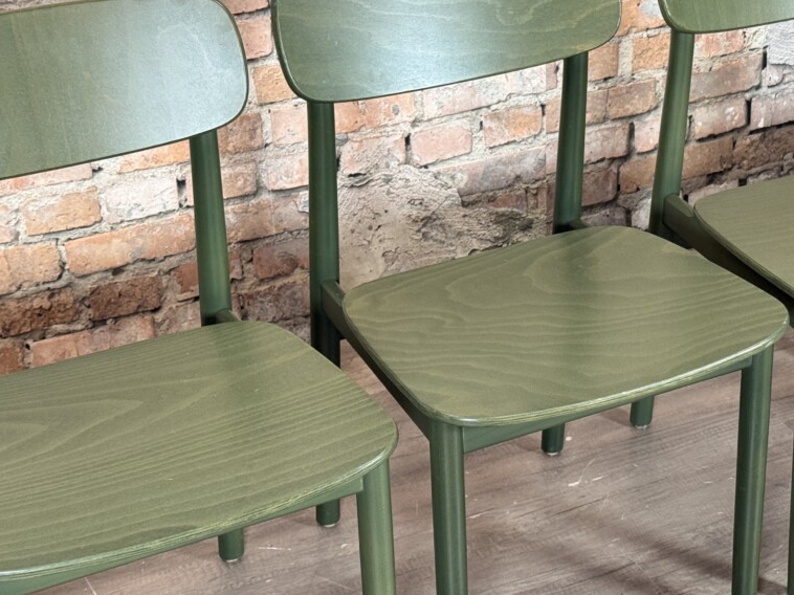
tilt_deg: -28.2
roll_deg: +0.2
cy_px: 277
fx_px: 1743
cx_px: 569
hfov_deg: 25.4
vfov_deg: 19.4
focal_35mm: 76
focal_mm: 6.76
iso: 125
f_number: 1.78
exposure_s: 1/60
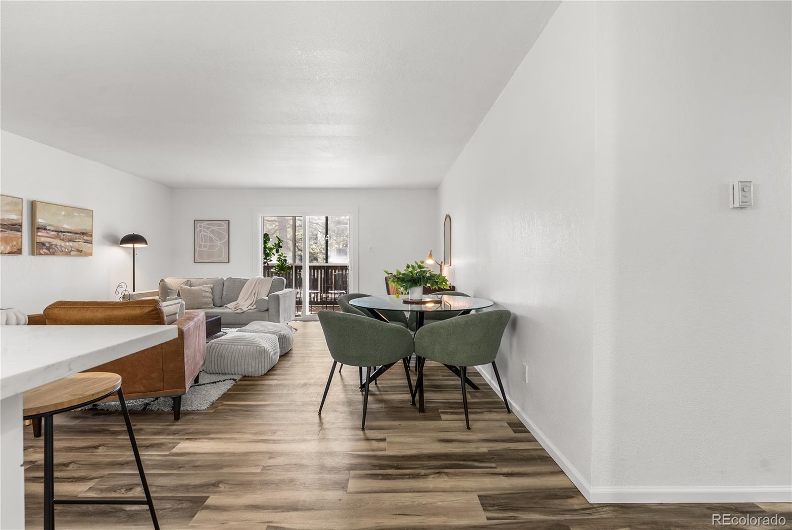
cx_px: 396
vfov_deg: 73.9
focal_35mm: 16
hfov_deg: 96.7
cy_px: 265
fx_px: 352
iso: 200
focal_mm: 16
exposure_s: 1/80
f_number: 8
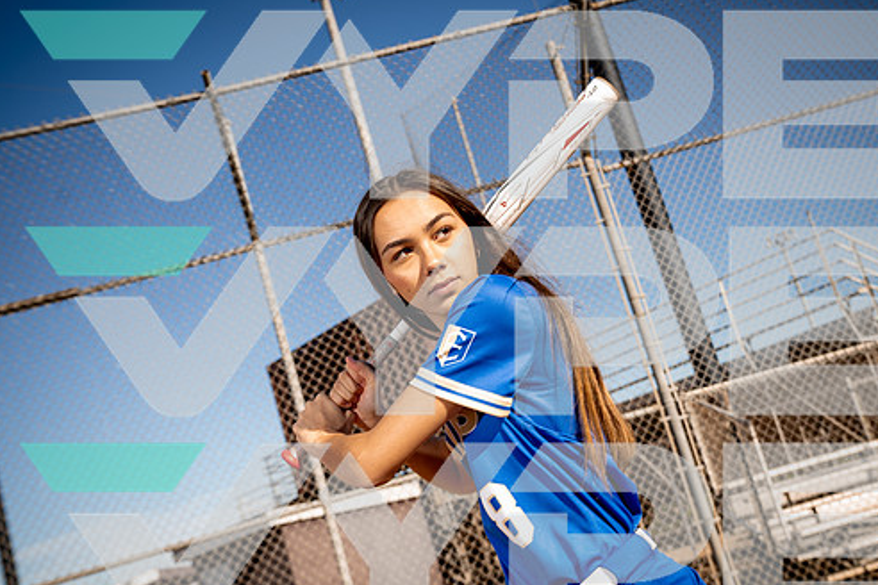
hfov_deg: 42.7
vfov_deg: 29.2
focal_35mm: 46
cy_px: 322
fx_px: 1122
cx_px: 480
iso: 100
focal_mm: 39
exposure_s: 1/250
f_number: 5.6
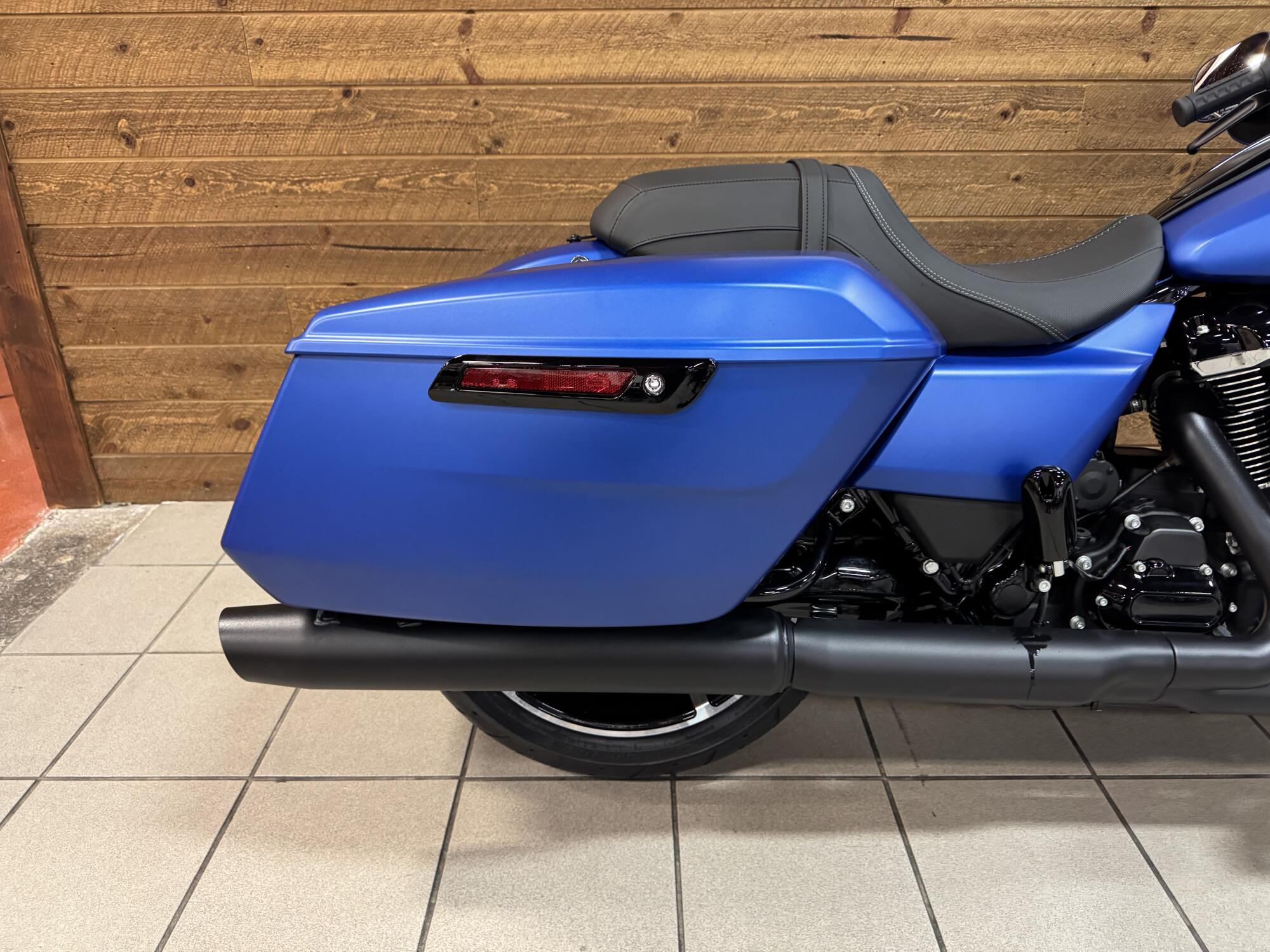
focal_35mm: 24
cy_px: 476
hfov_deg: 71.6
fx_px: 881
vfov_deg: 56.8
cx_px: 635
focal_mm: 6.76
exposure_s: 1/60
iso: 500
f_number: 1.78
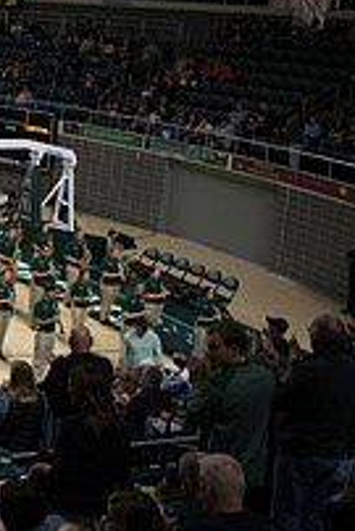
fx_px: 1019
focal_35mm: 69
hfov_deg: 15.9
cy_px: 135
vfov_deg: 28.8
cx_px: -334
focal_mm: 24
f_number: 2.8
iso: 2000
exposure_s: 1/1000
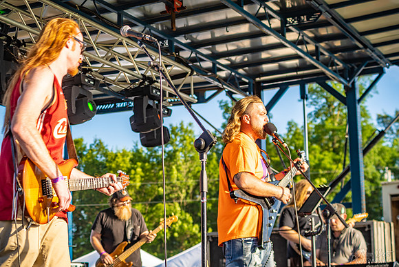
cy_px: 134
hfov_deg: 27.0
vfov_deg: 18.2
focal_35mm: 75
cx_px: 200
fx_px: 831
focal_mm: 75
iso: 100
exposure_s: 1/125
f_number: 5.6
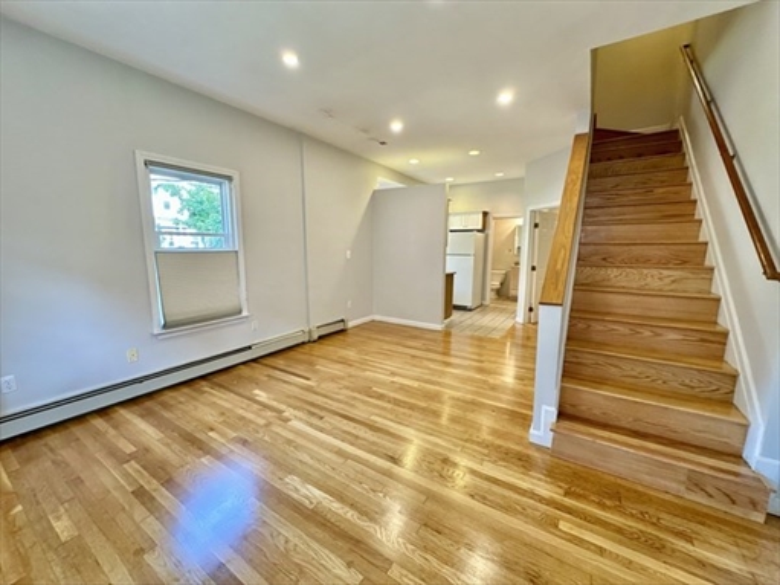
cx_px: 390
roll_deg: -0.2
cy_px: 292
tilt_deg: -7.8
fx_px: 315
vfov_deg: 85.7
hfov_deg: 102.1
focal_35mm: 14
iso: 250
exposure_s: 1/60
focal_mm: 2.22
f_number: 2.2
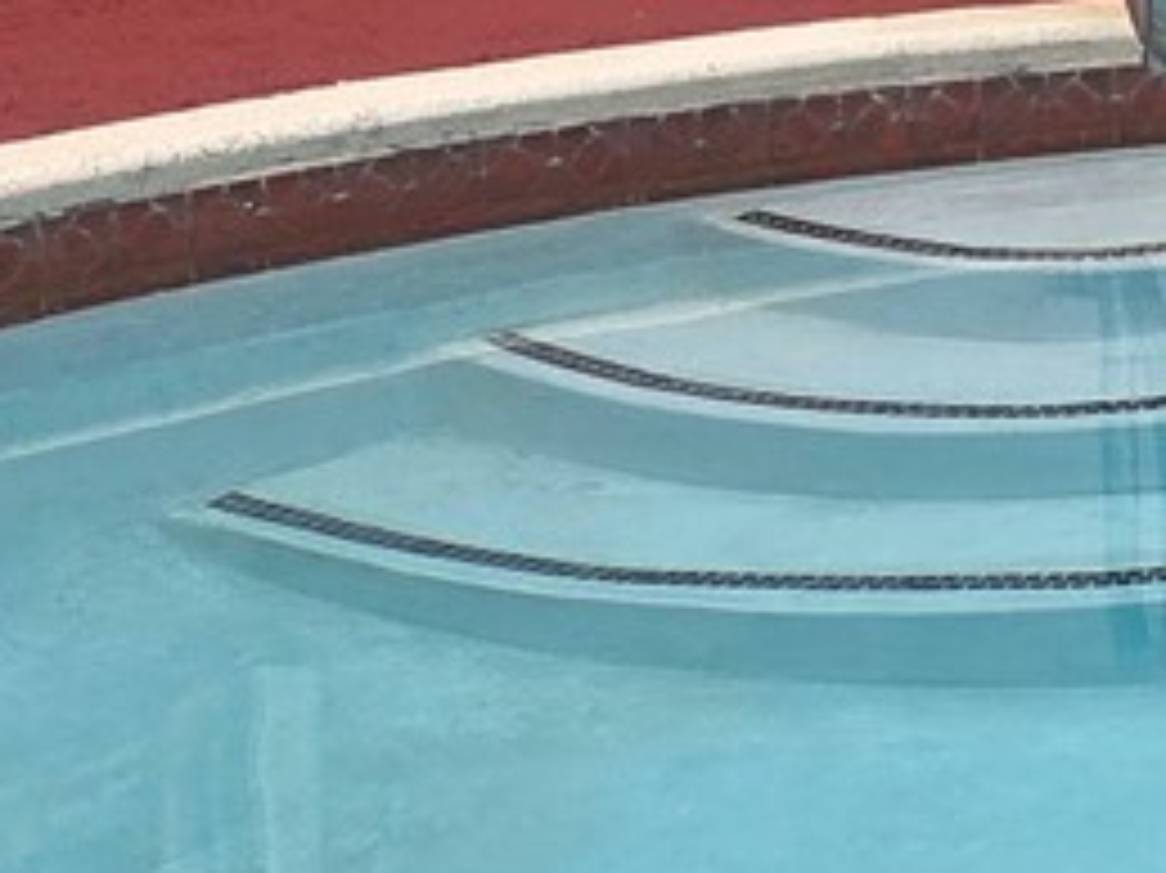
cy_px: -410
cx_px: 2755
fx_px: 4781
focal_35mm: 142
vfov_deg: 10.1
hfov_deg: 11.6
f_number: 1.8
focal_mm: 5.4
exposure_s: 1/4187
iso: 80
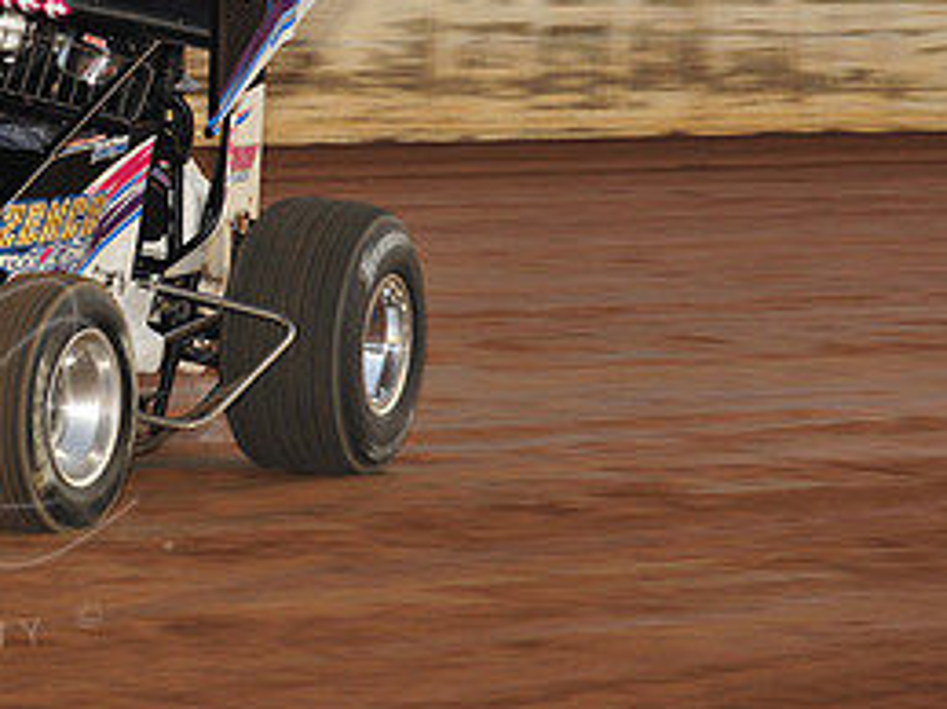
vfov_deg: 4.8
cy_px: 88
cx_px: 0
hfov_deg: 6.3
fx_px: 8532
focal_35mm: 312
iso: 800
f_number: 6.3
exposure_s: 1/320
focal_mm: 145
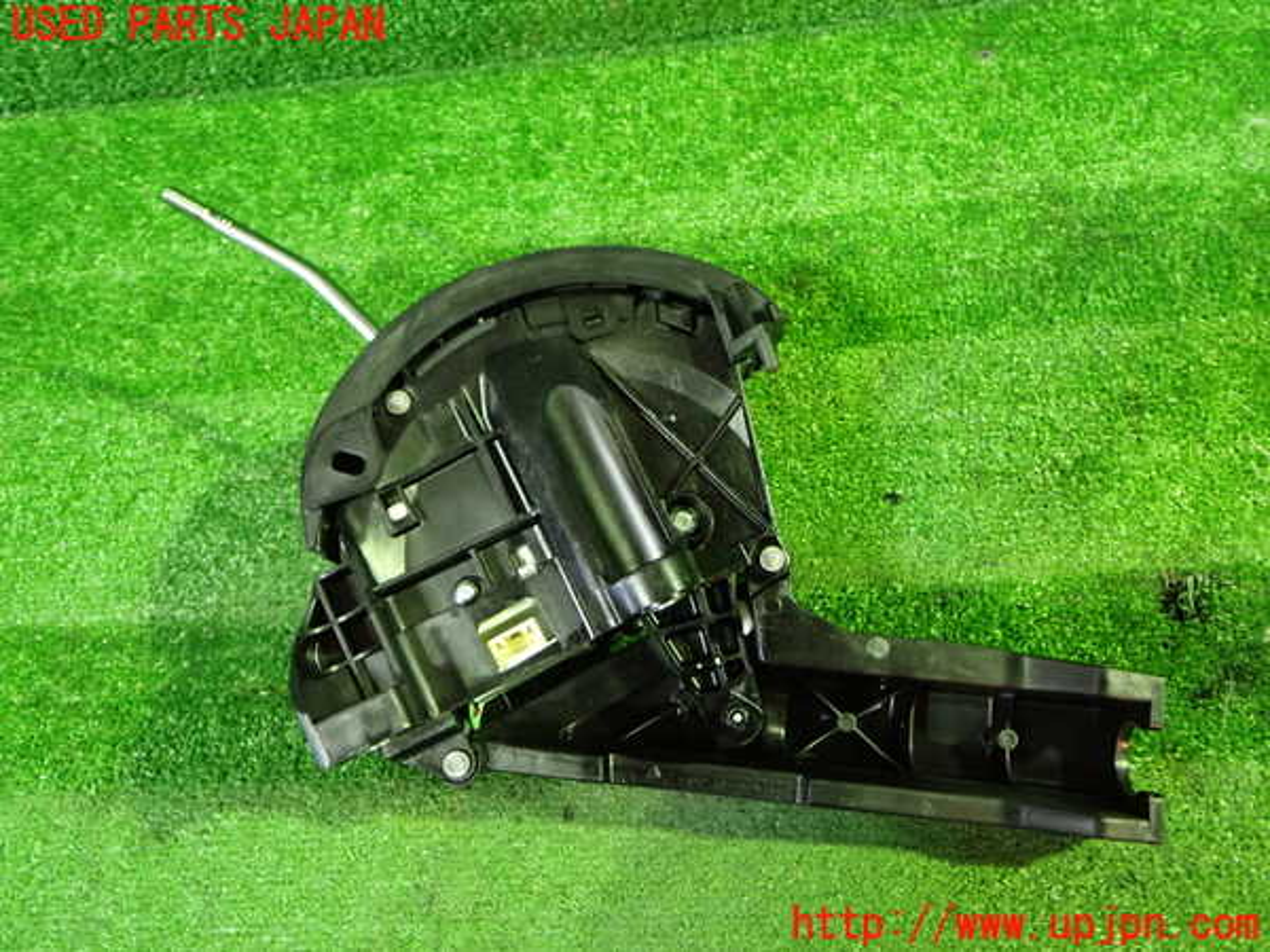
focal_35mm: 30
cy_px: 476
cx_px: 635
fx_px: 1101
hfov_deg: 60.0
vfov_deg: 46.8
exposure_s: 1/25
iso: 800
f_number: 2.3
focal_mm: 5.4
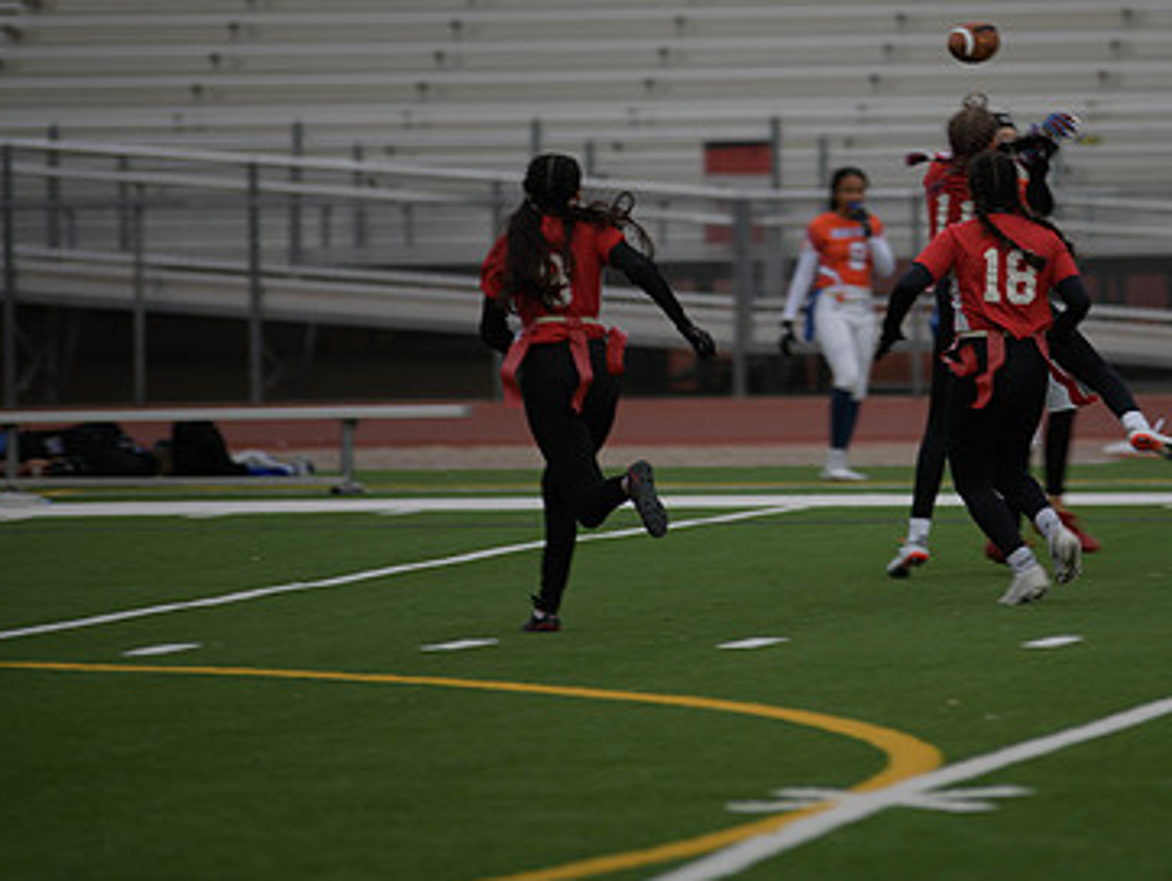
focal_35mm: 308
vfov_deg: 4.8
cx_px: 868
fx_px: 10435
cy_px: 257
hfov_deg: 6.4
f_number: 2.8
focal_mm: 200
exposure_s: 1/200
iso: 64
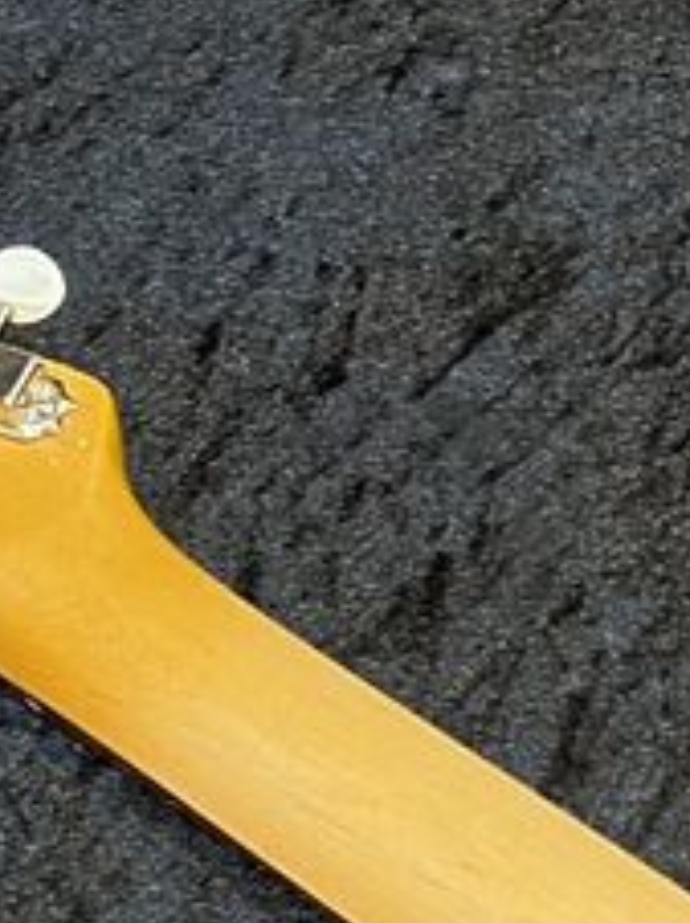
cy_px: 1903
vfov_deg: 6.5
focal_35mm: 295
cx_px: 1658
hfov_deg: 4.9
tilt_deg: -64.1
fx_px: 7855
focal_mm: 5.96
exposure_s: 1/60
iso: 160
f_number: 1.6
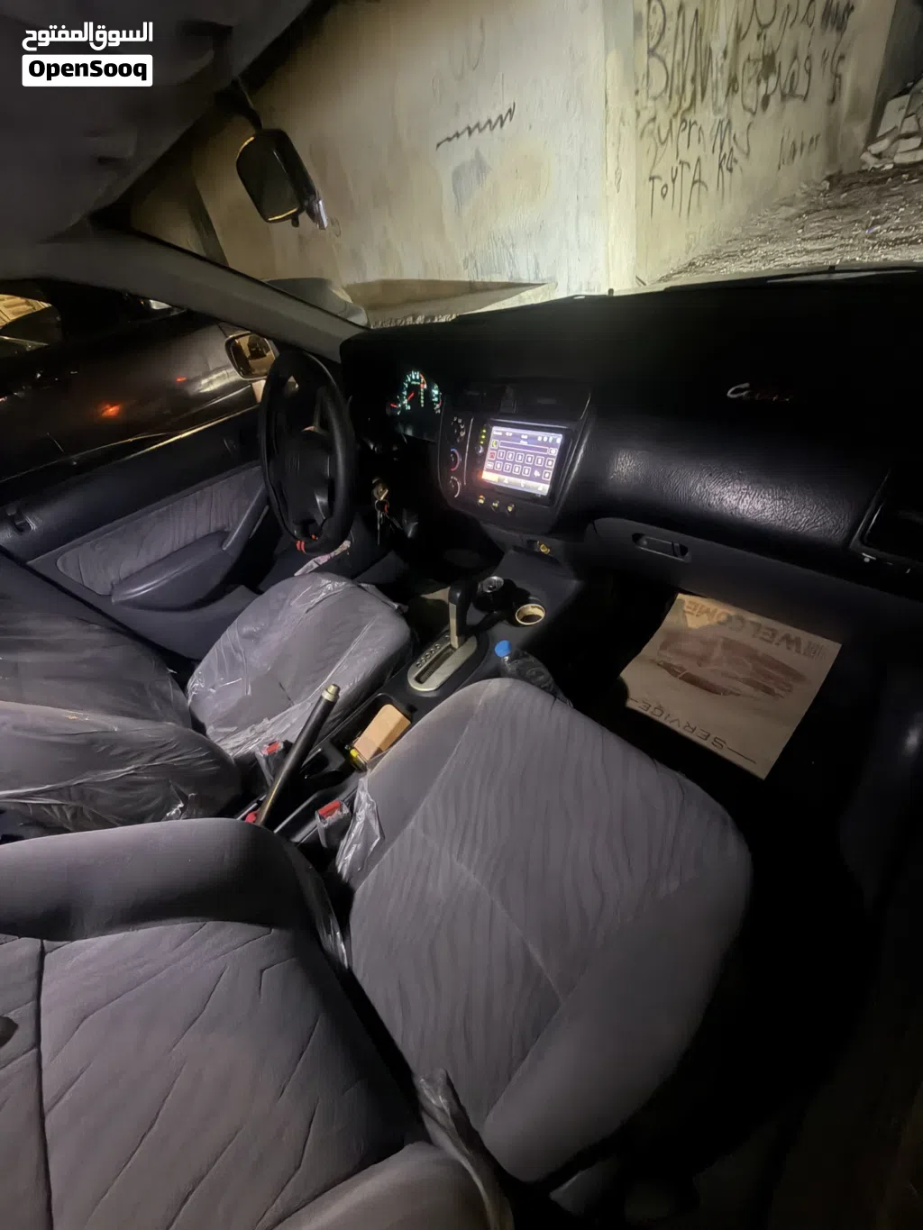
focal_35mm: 14
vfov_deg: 102.1
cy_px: 615
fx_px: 498
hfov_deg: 85.7
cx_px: 462
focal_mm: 2.22
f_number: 2.2
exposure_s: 1/12
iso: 1000
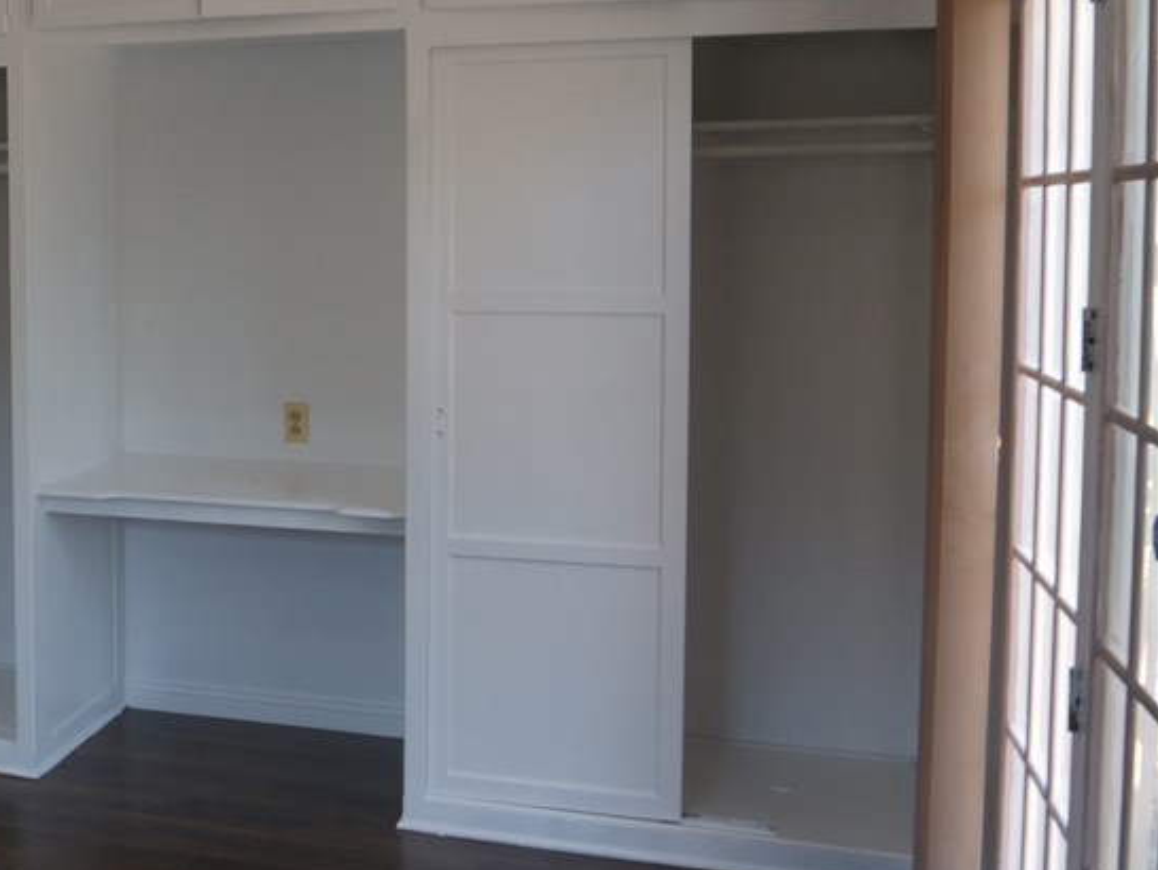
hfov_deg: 38.6
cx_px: 74
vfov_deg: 32.1
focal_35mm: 45
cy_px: 337
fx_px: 1506
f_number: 2.8
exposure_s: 1/60
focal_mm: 12
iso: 250
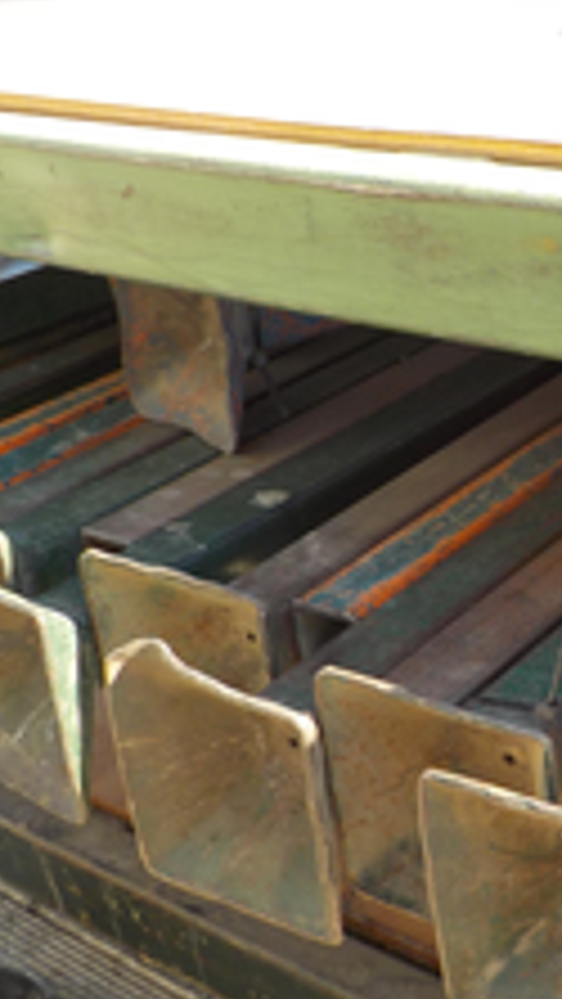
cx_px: 549
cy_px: 540
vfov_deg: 35.4
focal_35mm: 59
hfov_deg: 19.8
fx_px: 1562
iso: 125
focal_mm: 4.1
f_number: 3.3
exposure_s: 1/250
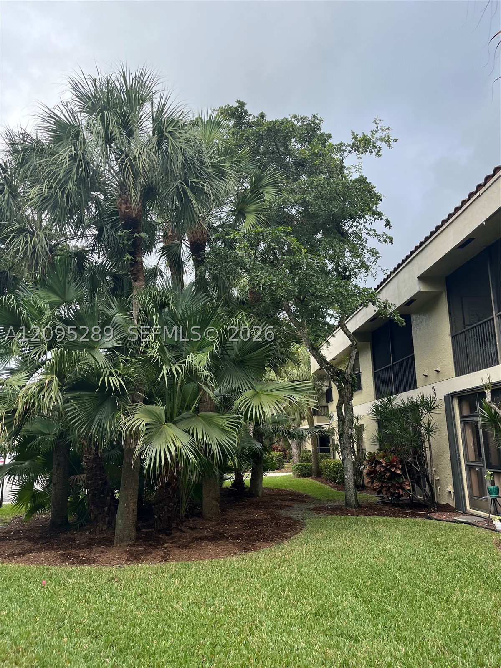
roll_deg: +2.2
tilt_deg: +10.8
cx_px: 250
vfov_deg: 67.3
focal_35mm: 26
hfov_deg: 53.1
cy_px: 334
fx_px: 502
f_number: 1.6
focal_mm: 5.1
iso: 50
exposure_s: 1/1355
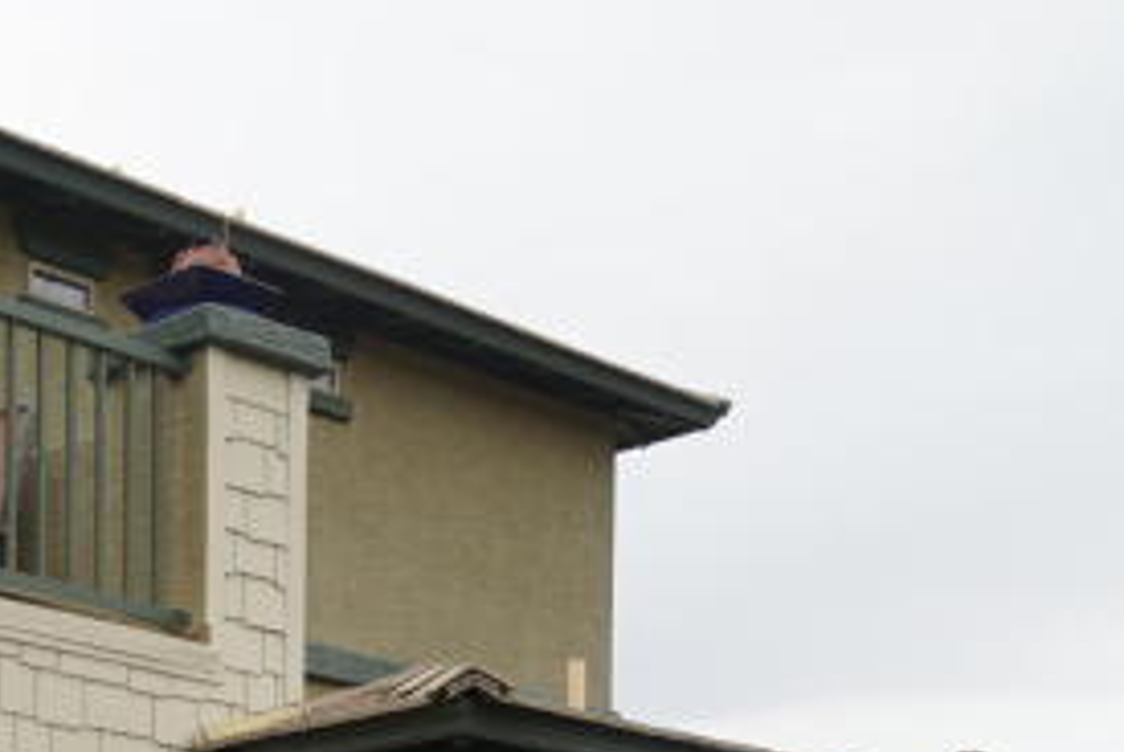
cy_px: 1195
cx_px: -139
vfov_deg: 17.0
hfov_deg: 26.1
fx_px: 2219
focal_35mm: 71
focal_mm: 17
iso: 100
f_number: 5
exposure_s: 1/60
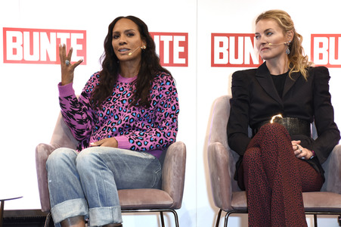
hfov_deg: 27.0
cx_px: 170
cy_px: 114
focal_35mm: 75
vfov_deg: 18.2
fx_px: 710
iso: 1250
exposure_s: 1/160
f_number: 6.3
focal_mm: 50
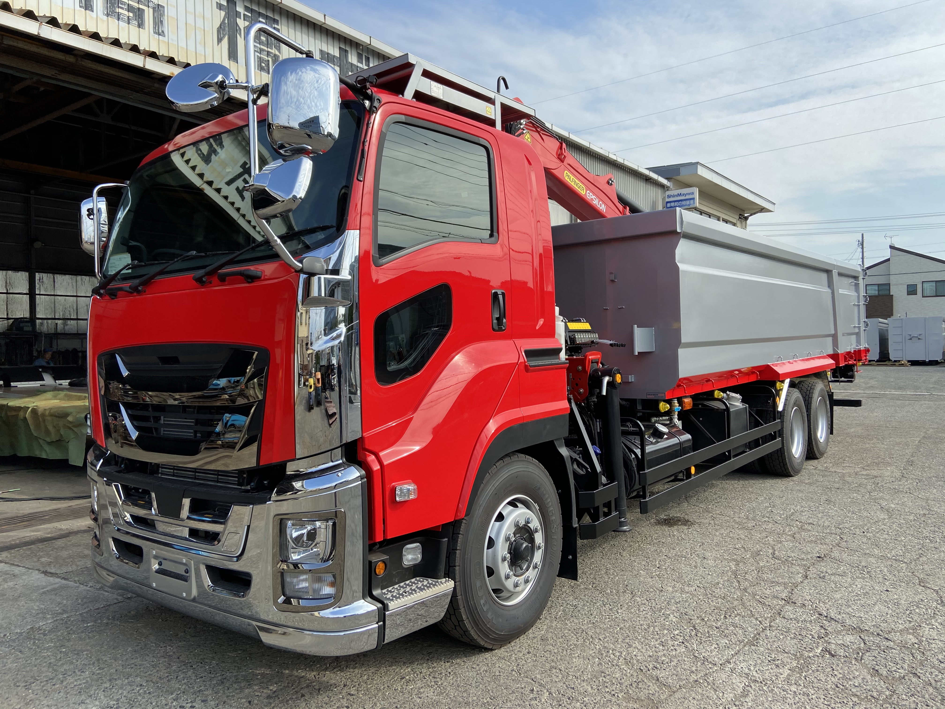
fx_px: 710
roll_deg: -0.1
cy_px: 354
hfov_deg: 67.3
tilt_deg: +0.7
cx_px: 472
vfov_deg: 53.1
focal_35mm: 26
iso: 32
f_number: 1.8
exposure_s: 1/1631
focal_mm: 4.25
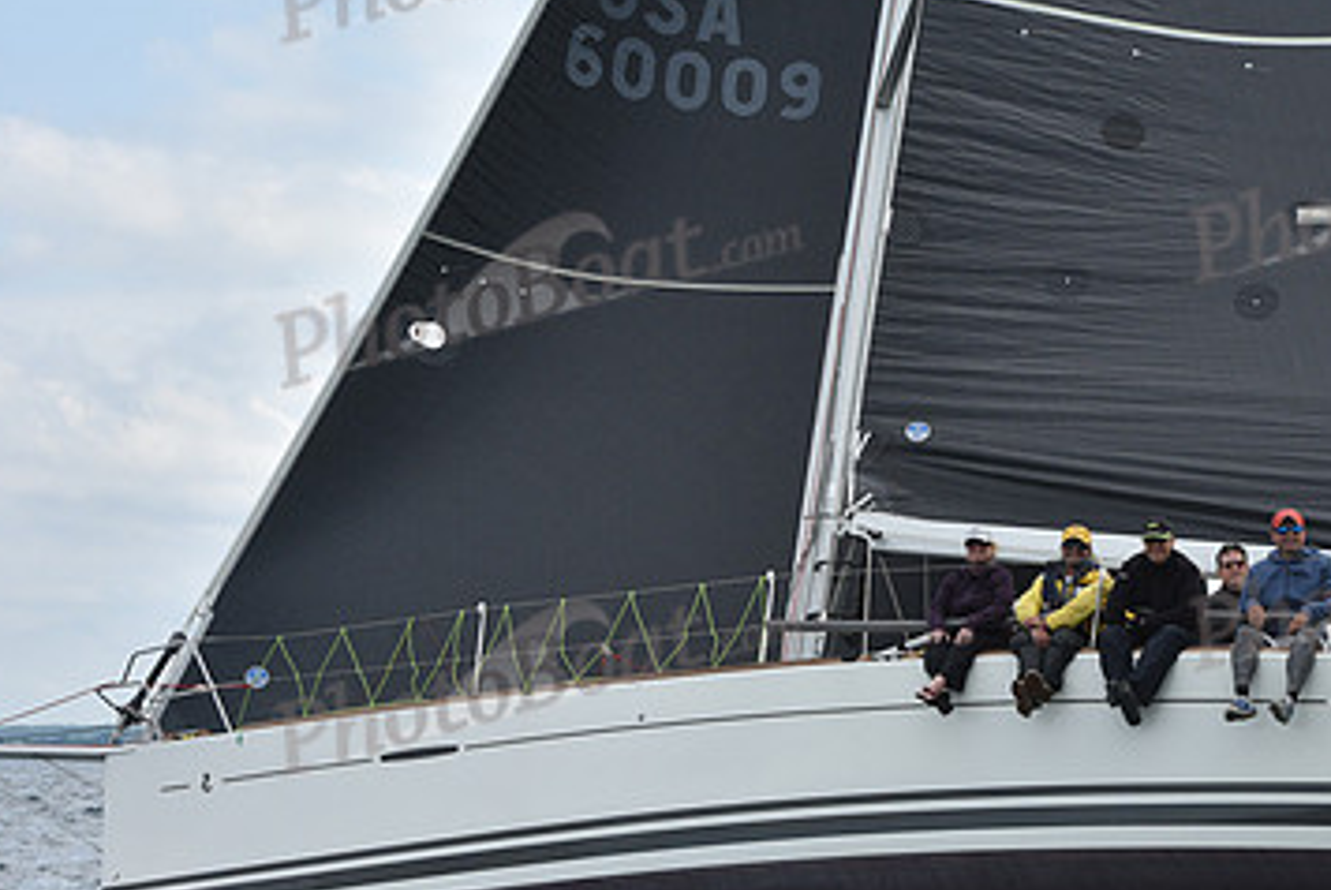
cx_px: 998
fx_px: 4218
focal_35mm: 114
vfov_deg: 12.0
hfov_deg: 17.8
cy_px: 432
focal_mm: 70
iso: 400
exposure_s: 1/800
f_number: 8
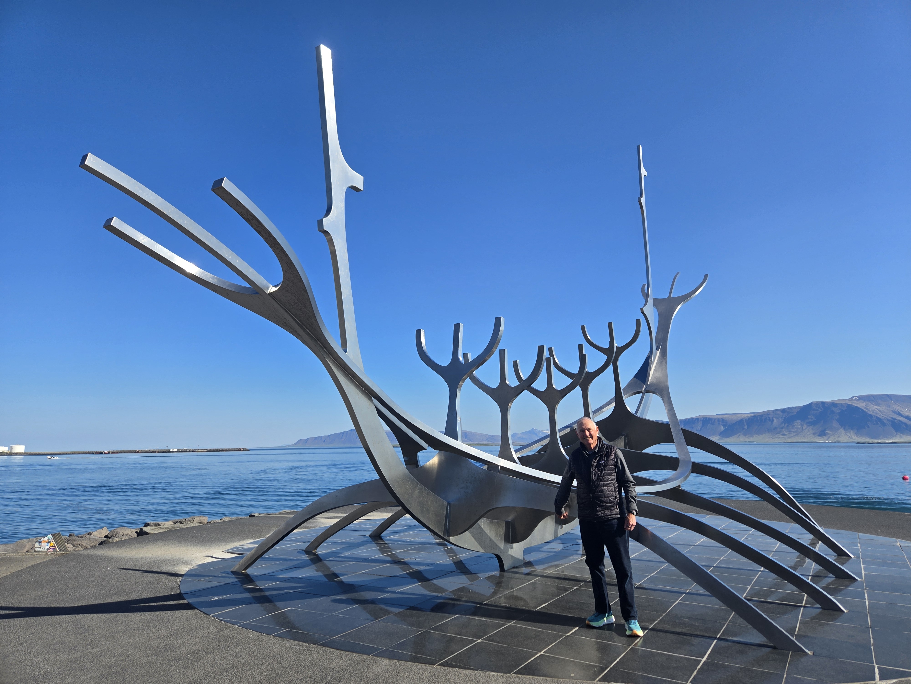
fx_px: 605
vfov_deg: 58.9
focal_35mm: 23
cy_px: 342
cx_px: 456
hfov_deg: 73.9
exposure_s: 1/1941
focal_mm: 5.4
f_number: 1.8
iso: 25
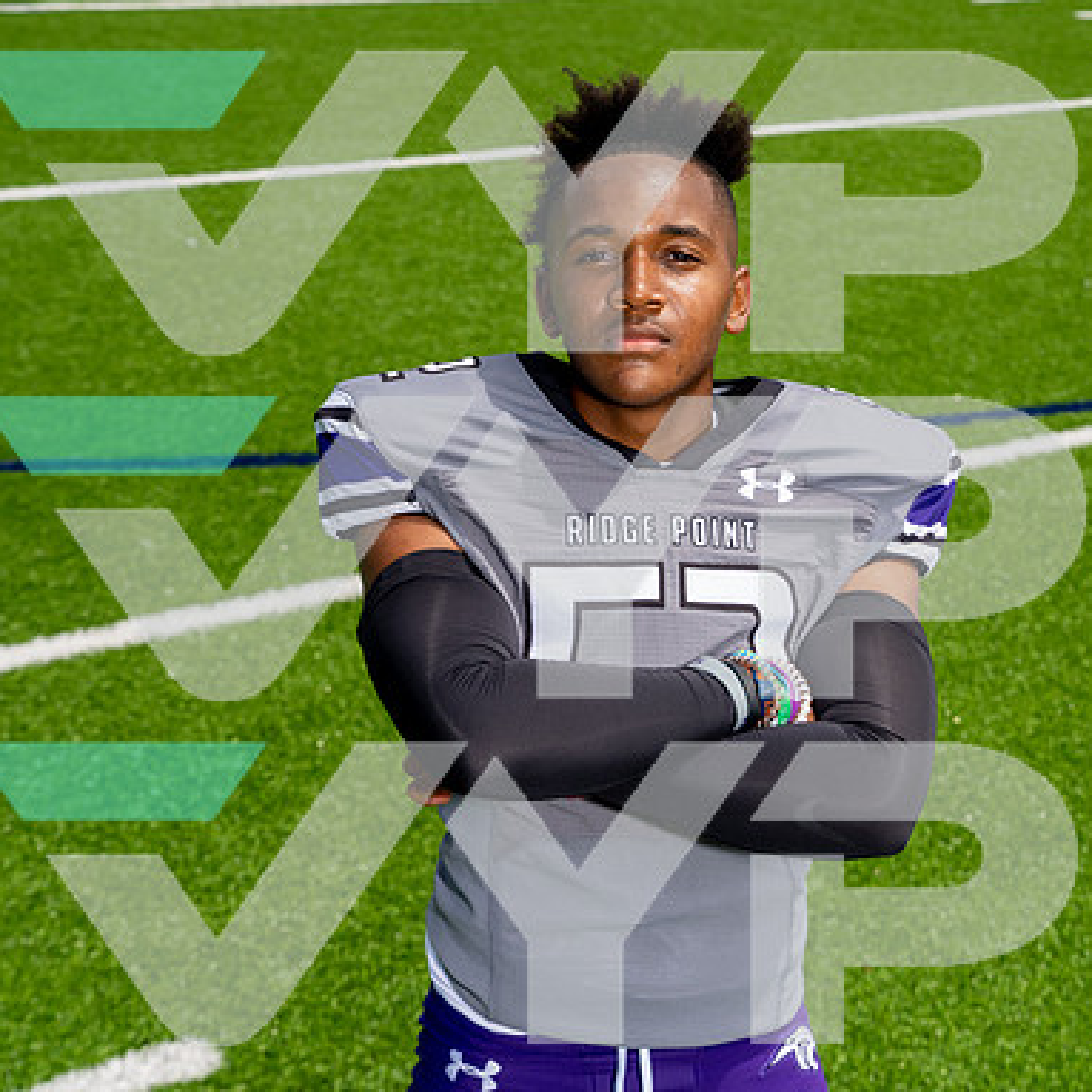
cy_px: 549
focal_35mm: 90
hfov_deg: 19.2
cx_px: 704
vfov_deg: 19.3
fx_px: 3212
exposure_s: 1/250
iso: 100
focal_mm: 70
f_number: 8
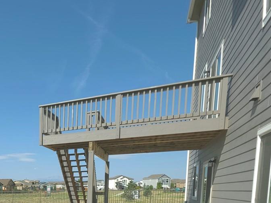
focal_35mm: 31
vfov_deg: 38.7
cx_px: -7
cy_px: 215
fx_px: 243
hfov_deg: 47.2
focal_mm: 2.2
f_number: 1.9
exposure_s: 1/885
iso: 16
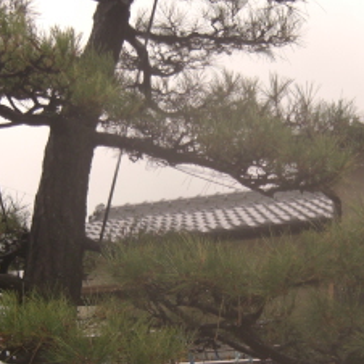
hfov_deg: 18.3
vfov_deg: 18.2
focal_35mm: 95
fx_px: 1130
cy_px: 274
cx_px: 227
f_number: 2.8
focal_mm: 7.9
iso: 80
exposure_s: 1/160
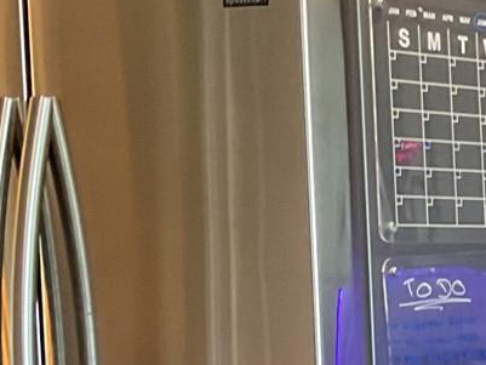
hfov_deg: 11.8
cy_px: 472
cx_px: 988
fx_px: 2079
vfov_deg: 9.8
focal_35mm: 148
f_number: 1.8
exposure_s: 1/40
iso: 200
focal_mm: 3
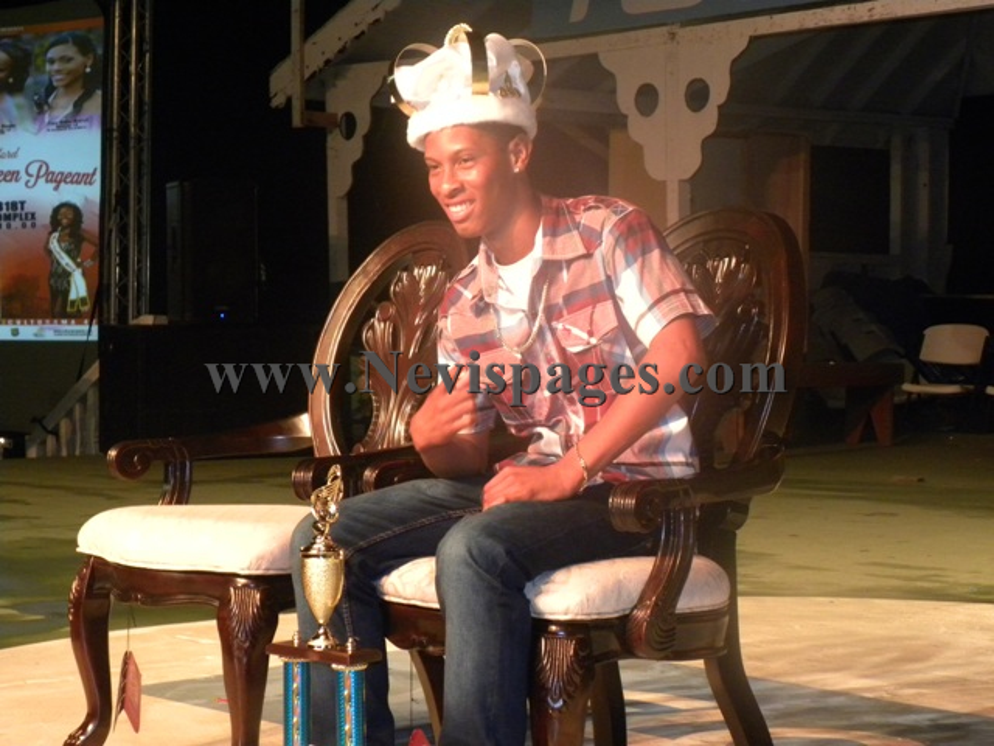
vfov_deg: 17.4
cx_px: 497
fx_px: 2441
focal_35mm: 85
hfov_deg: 23.0
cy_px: 373
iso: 400
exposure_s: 1/30
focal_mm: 15.1
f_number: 4
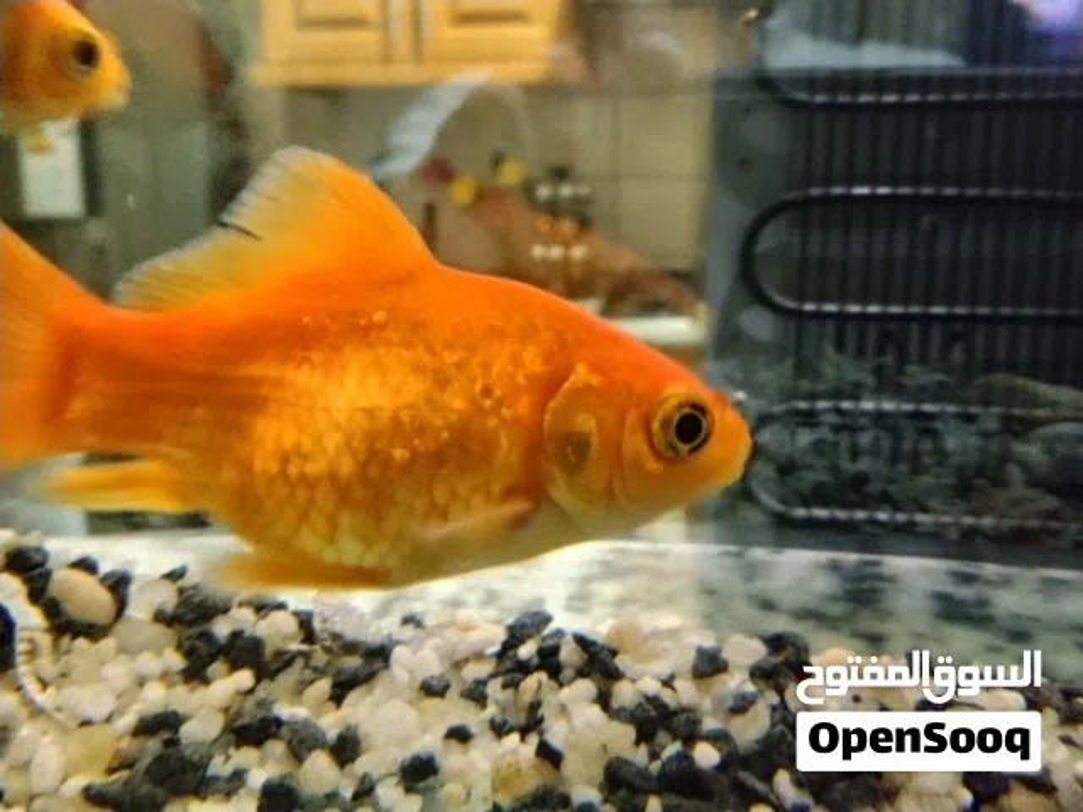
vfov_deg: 48.2
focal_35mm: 29
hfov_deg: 61.7
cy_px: 406
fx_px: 907
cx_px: 542
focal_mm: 4.22
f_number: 1.8
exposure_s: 1/17
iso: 1600
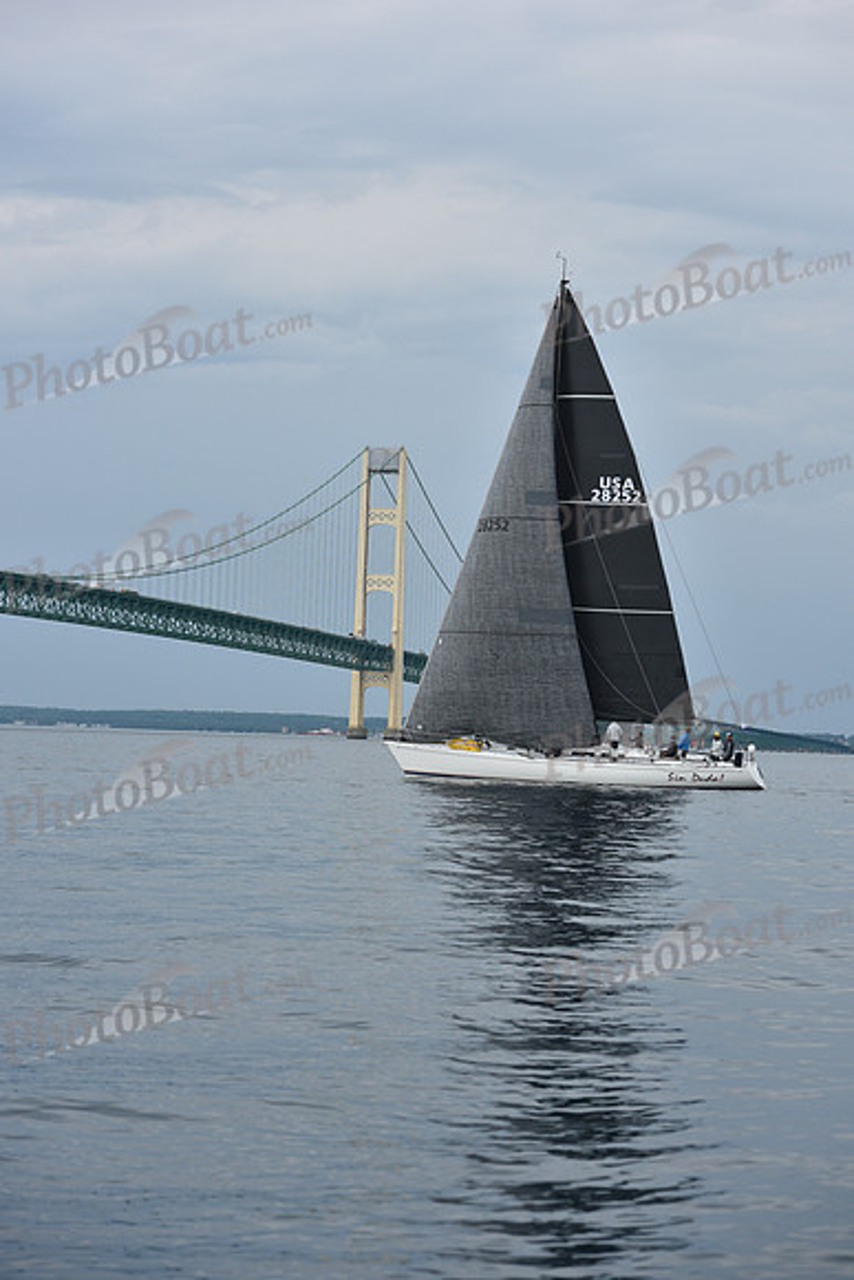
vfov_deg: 24.8
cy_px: 640
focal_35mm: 82
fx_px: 2916
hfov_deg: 16.7
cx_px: 427
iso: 250
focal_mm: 82
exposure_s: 1/800
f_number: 5.6
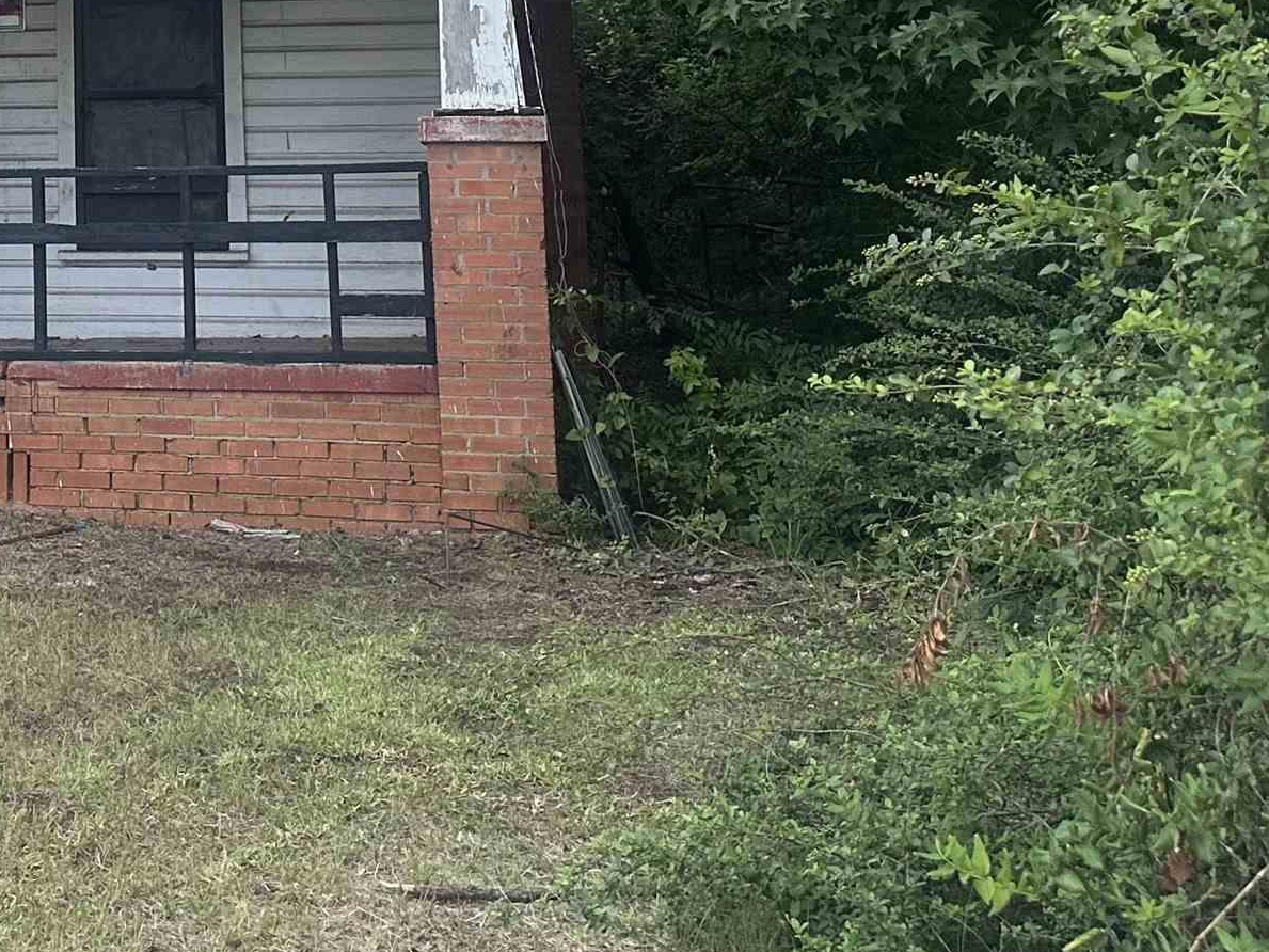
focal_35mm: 62
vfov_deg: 22.1
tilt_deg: +8.1
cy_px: -143
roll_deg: +0.5
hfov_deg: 28.8
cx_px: -62
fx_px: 2273
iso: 125
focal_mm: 6.86
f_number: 1.78
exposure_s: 1/60
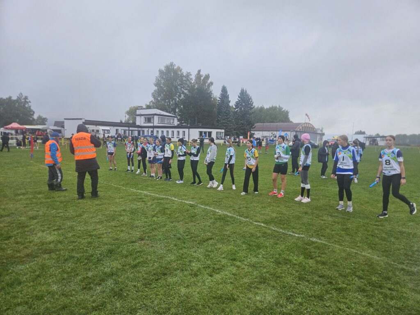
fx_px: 279
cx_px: 210
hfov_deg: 73.9
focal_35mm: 23
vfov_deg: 58.9
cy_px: 158
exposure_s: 1/557
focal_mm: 5.4
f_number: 1.8
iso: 25
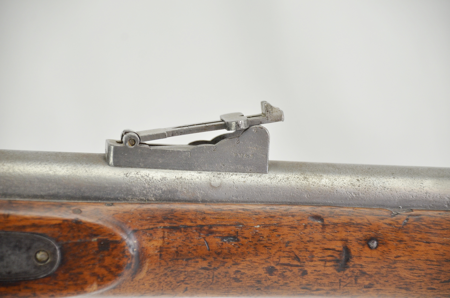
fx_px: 2526
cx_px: 225
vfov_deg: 6.8
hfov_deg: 10.2
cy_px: 149
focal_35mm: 202
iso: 800
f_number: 5.6
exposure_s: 1/160
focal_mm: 135
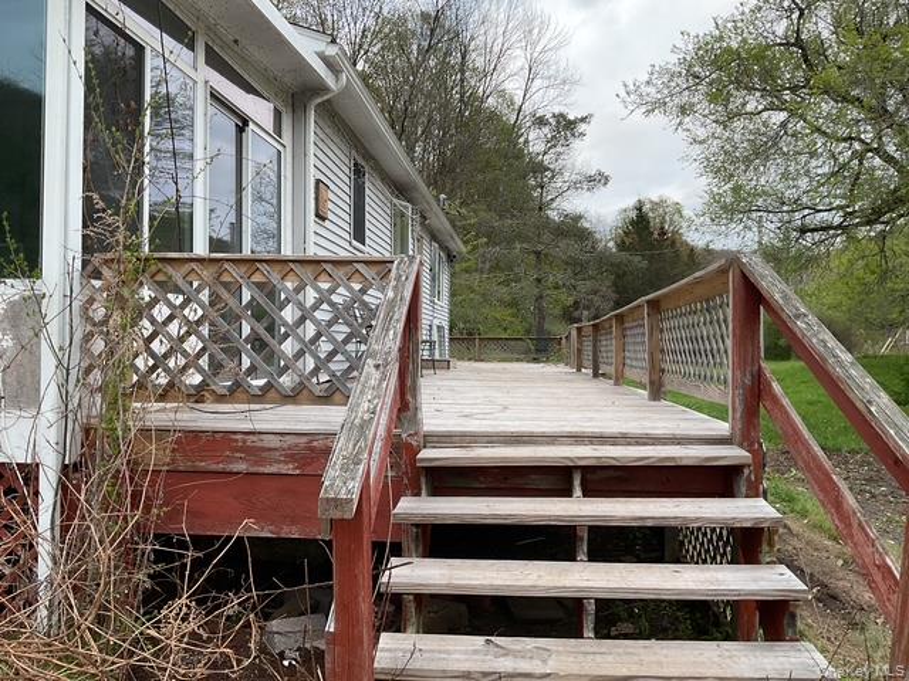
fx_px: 762
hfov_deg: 61.7
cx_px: 454
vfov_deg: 48.2
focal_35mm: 29
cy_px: 340
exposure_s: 1/204
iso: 16
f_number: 1.8
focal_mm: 3
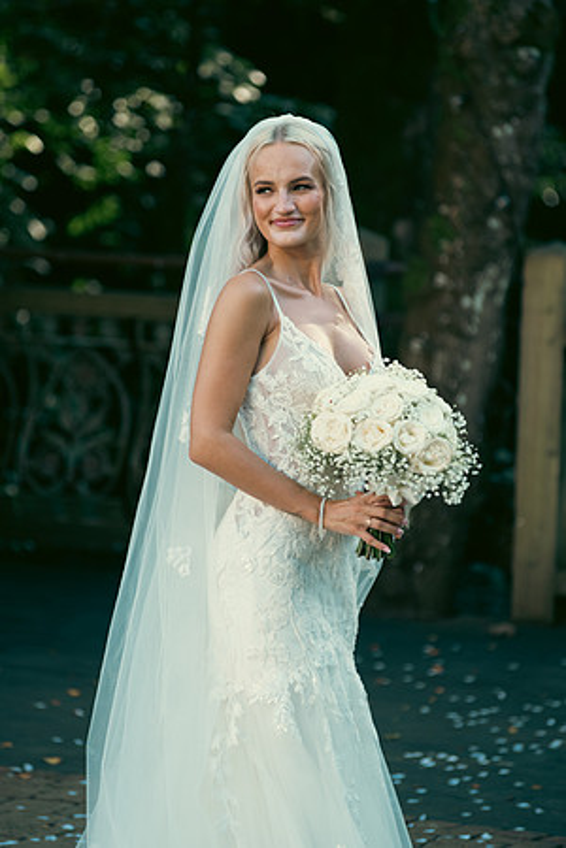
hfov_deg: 7.4
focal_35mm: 185
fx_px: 4363
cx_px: 283
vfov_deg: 11.1
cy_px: 424
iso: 160
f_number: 3.5
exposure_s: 1/200
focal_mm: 185
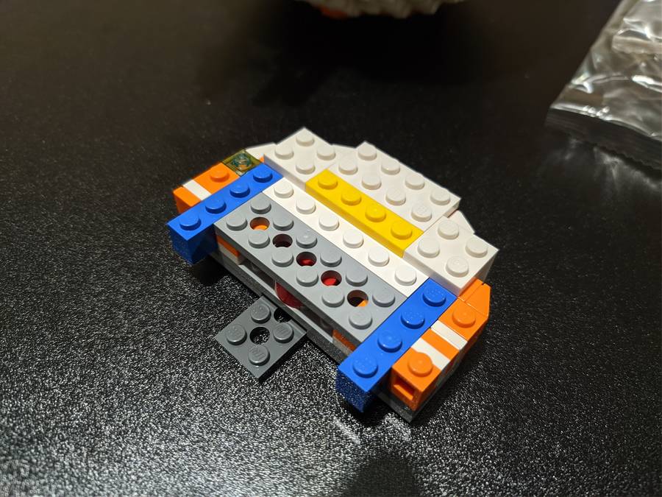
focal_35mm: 26
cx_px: 331
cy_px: 248
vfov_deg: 53.1
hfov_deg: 67.3
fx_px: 497
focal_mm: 4.75
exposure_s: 1/25
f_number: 1.65
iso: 868
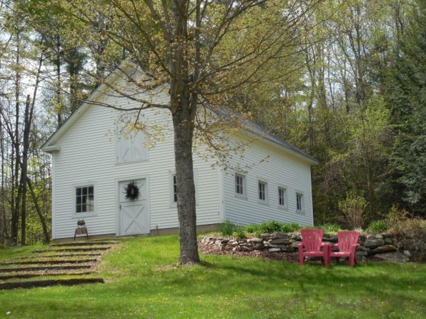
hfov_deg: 31.7
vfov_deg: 24.0
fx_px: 751
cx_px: 213
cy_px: 160
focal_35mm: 61
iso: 125
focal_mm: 11
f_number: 4.3
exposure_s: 1/500
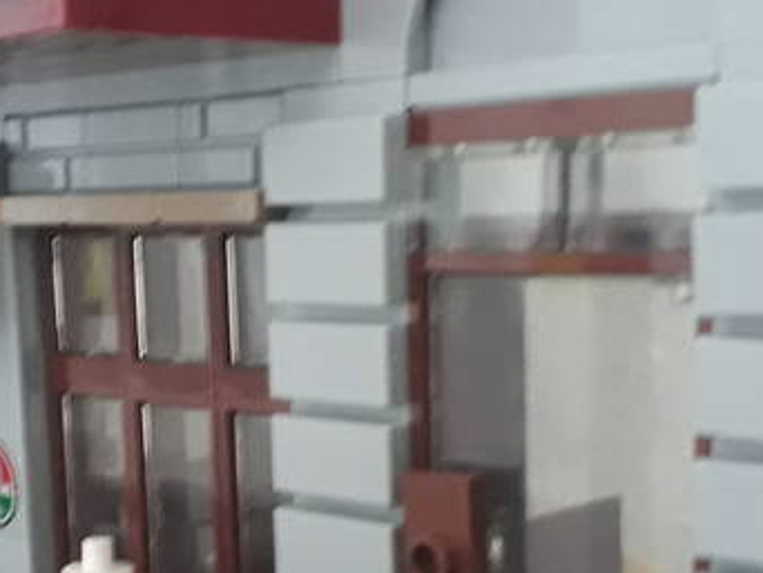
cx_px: 259
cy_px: 443
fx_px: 1566
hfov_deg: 27.2
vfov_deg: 20.6
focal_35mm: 71
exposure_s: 1/17
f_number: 1.9
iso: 500
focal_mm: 3.6
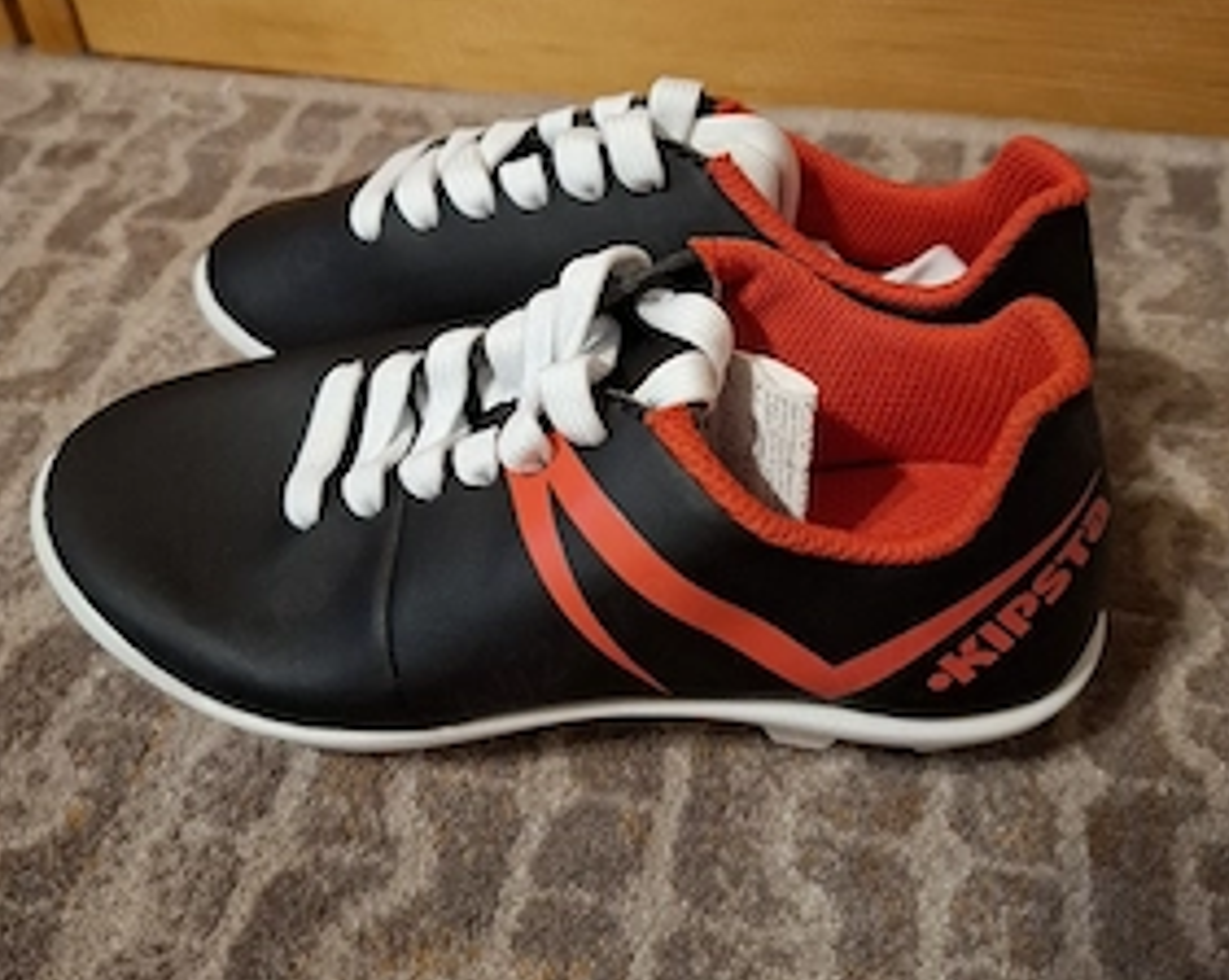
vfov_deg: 45.4
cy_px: 389
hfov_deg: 55.7
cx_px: 617
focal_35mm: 32
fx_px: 1162
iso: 320
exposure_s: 1/25
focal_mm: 5.54
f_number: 1.8
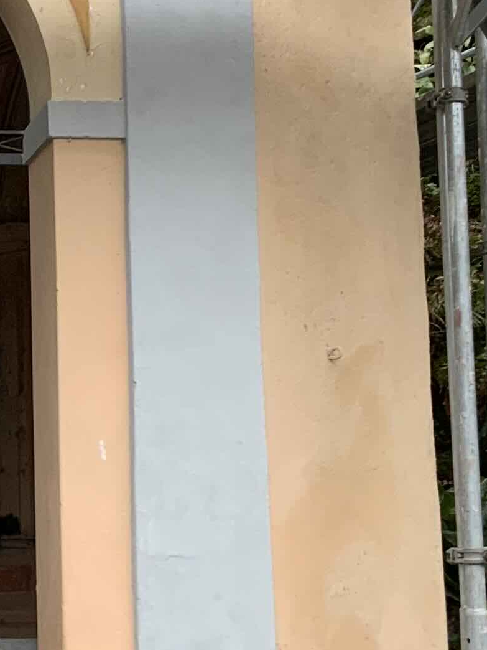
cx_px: -138
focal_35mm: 112
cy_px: 356
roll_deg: -0.1
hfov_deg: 12.8
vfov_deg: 17.6
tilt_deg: +7.2
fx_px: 2101
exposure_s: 1/122
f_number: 1.8
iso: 40
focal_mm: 3
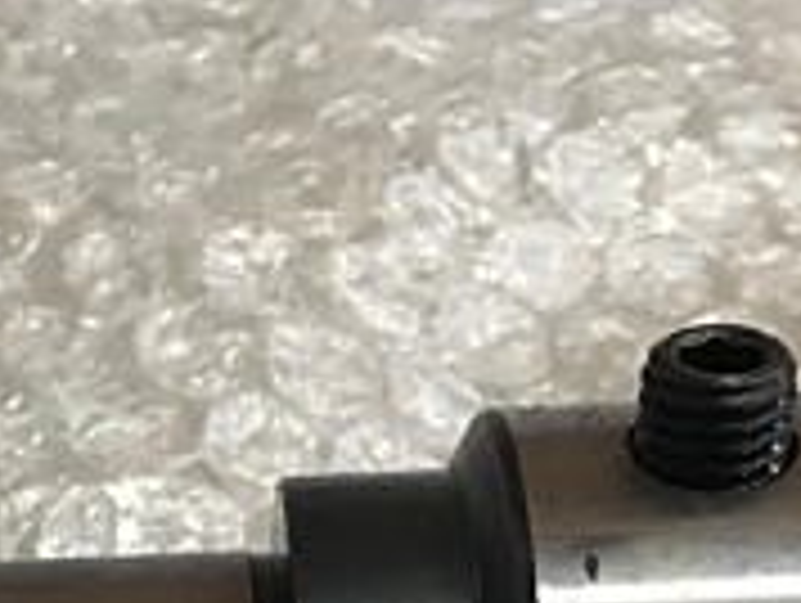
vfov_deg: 13.2
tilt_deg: -54.3
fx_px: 2410
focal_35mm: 104
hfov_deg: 18.6
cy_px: 994
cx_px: 94
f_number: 2.2
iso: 64
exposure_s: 1/30
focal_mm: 4.15
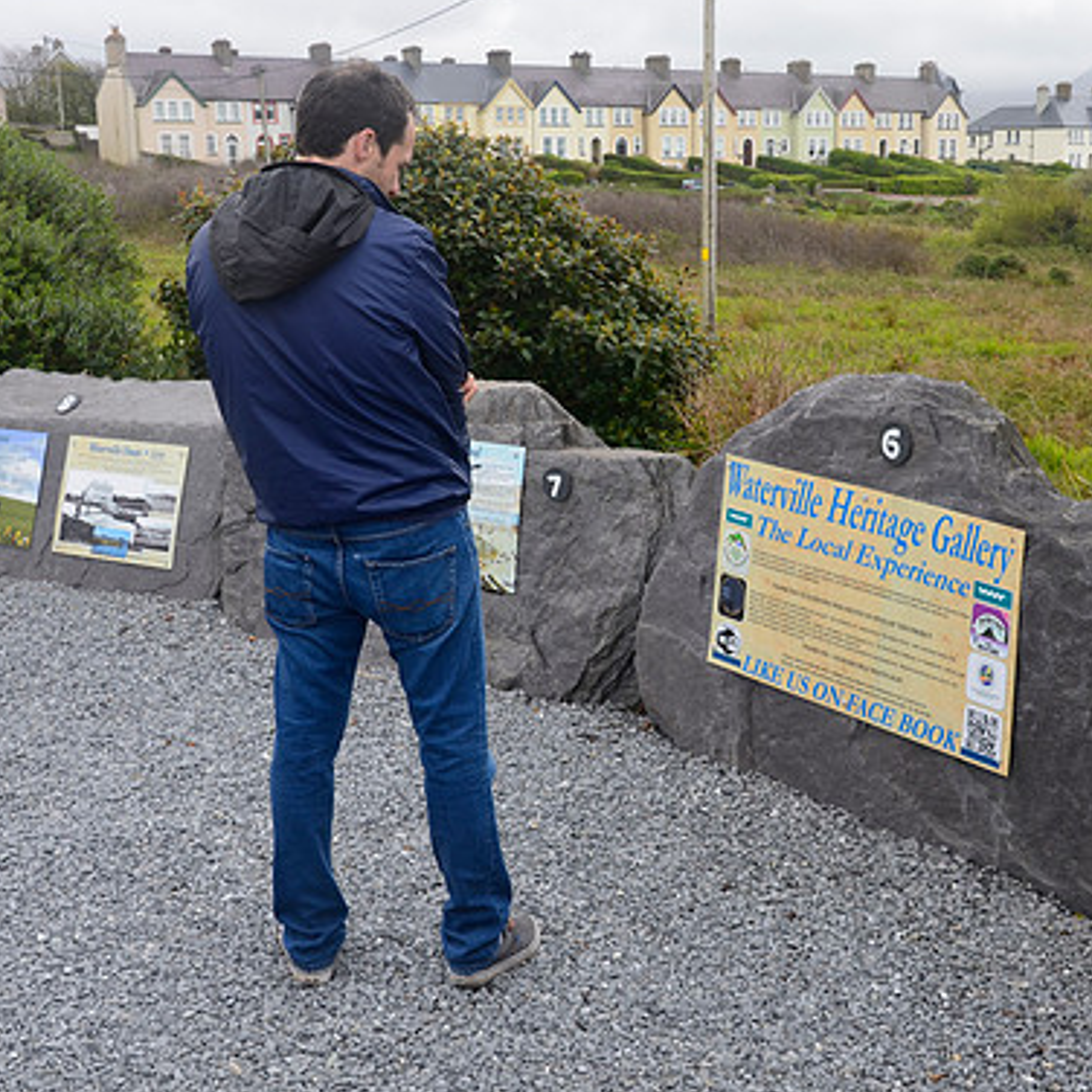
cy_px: 540
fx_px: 1820
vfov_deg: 33.4
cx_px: 665
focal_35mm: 51
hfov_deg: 33.3
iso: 200
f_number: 11
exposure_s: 1/100
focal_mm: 26
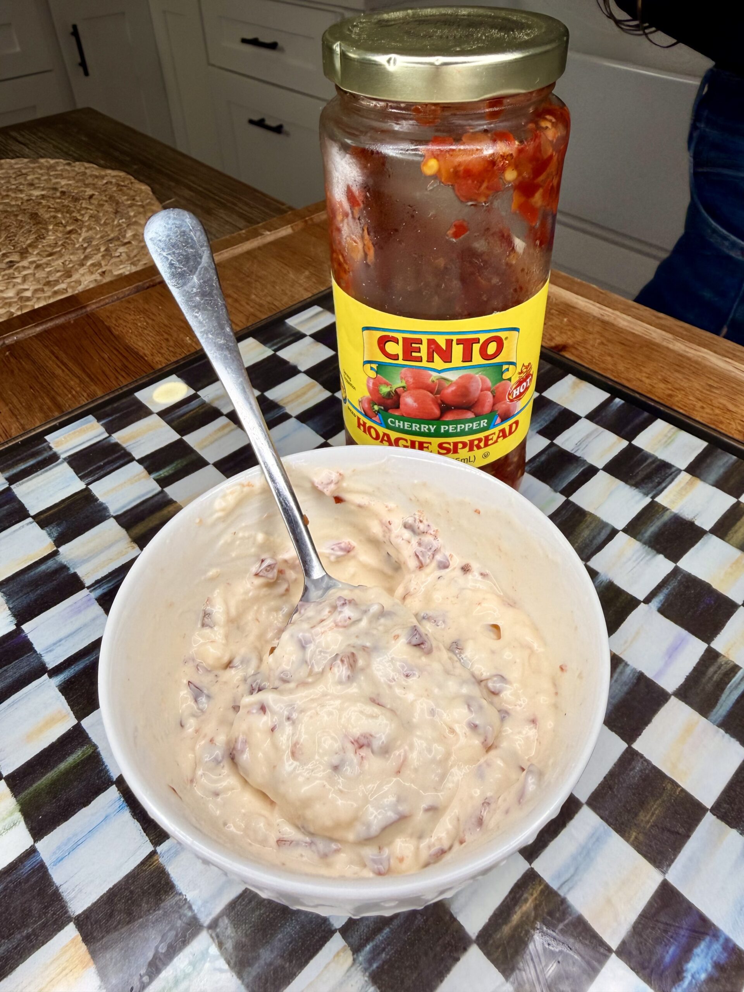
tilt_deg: -37.3
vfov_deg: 71.6
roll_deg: +2.1
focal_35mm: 24
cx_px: 372
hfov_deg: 56.8
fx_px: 688
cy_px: 496
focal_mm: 2.22
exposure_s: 1/507
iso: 40
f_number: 2.2
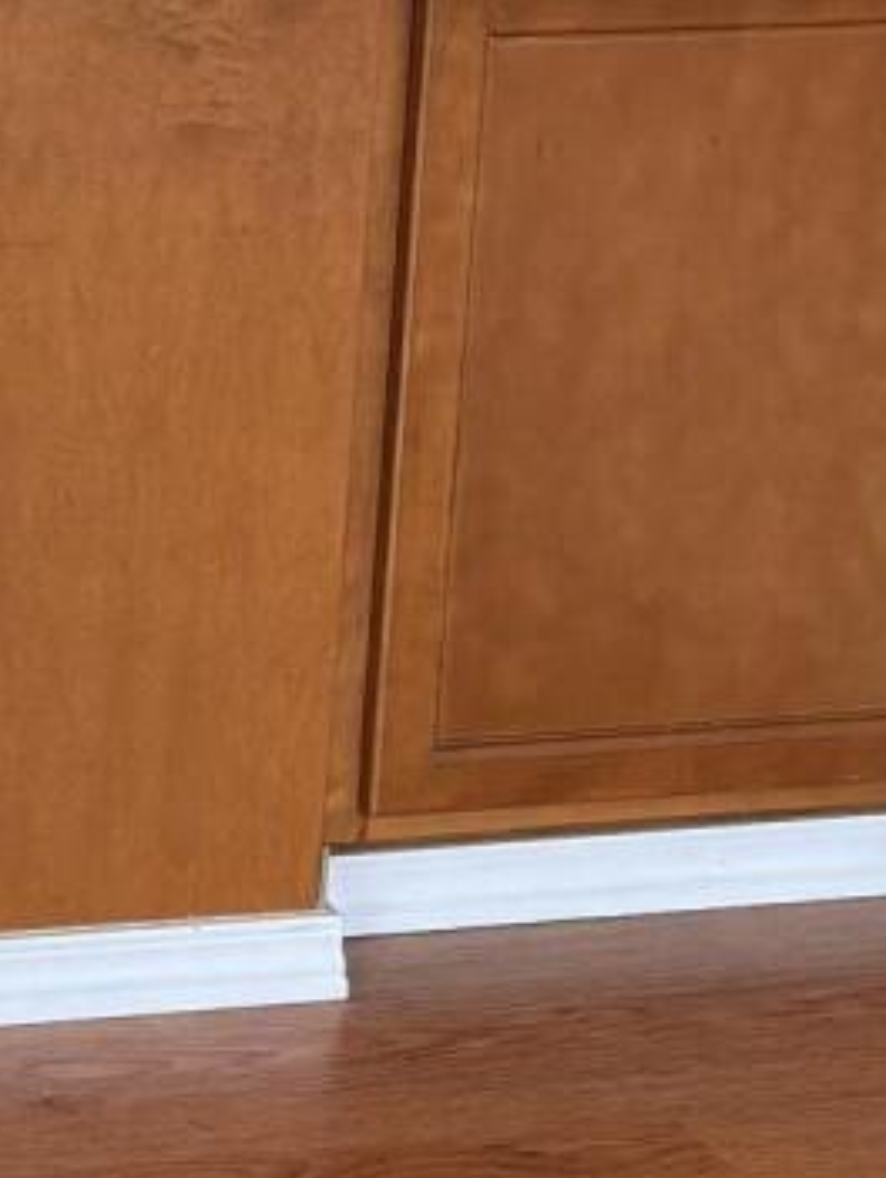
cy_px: -513
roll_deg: -3.1
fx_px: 5042
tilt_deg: -9.2
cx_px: -1027
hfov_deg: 9.3
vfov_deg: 12.7
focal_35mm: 148
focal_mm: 5.96
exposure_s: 1/120
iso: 125
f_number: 1.6
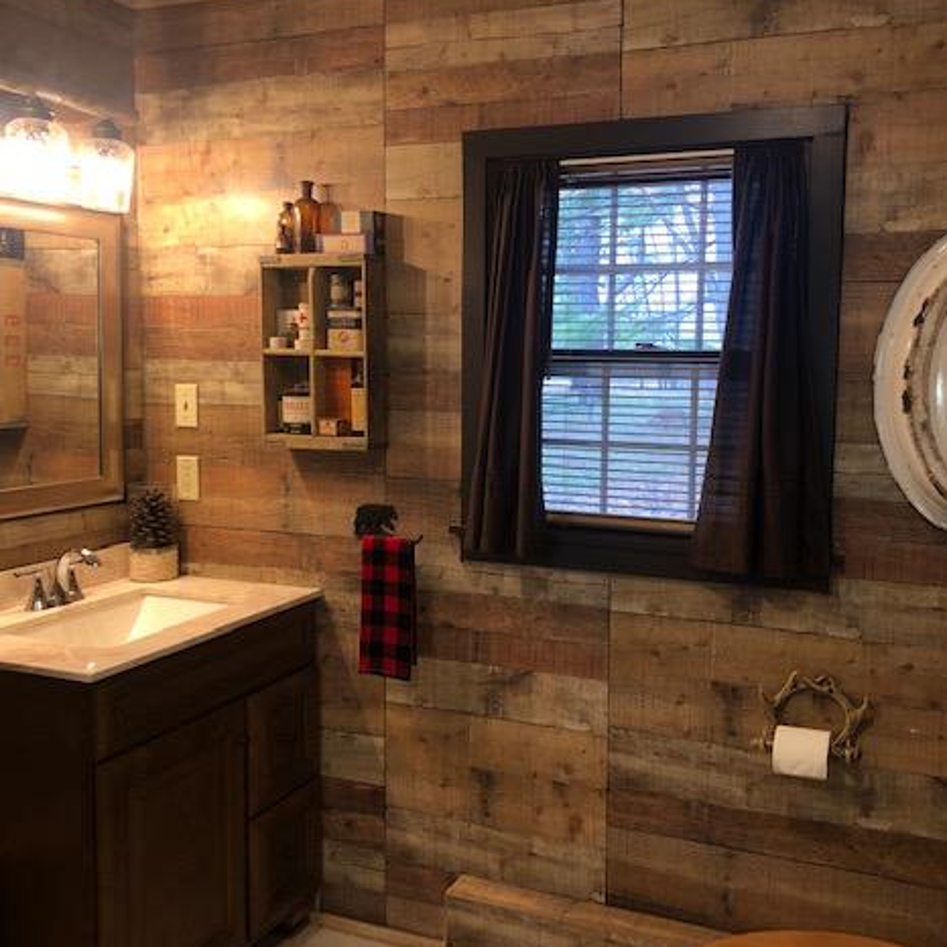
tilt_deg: -4.6
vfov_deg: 48.4
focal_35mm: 34
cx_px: 520
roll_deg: -1.5
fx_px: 1052
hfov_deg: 48.4
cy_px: 465
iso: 25
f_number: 1.8
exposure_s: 1/15
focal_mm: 3.99
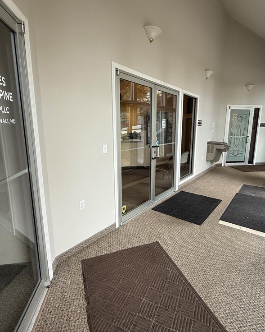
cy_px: 163
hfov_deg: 70.7
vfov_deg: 83.3
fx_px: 186
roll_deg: -0.1
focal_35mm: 19
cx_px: 144
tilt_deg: -10.5
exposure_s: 1/99
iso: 80
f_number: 2.2
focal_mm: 2.22
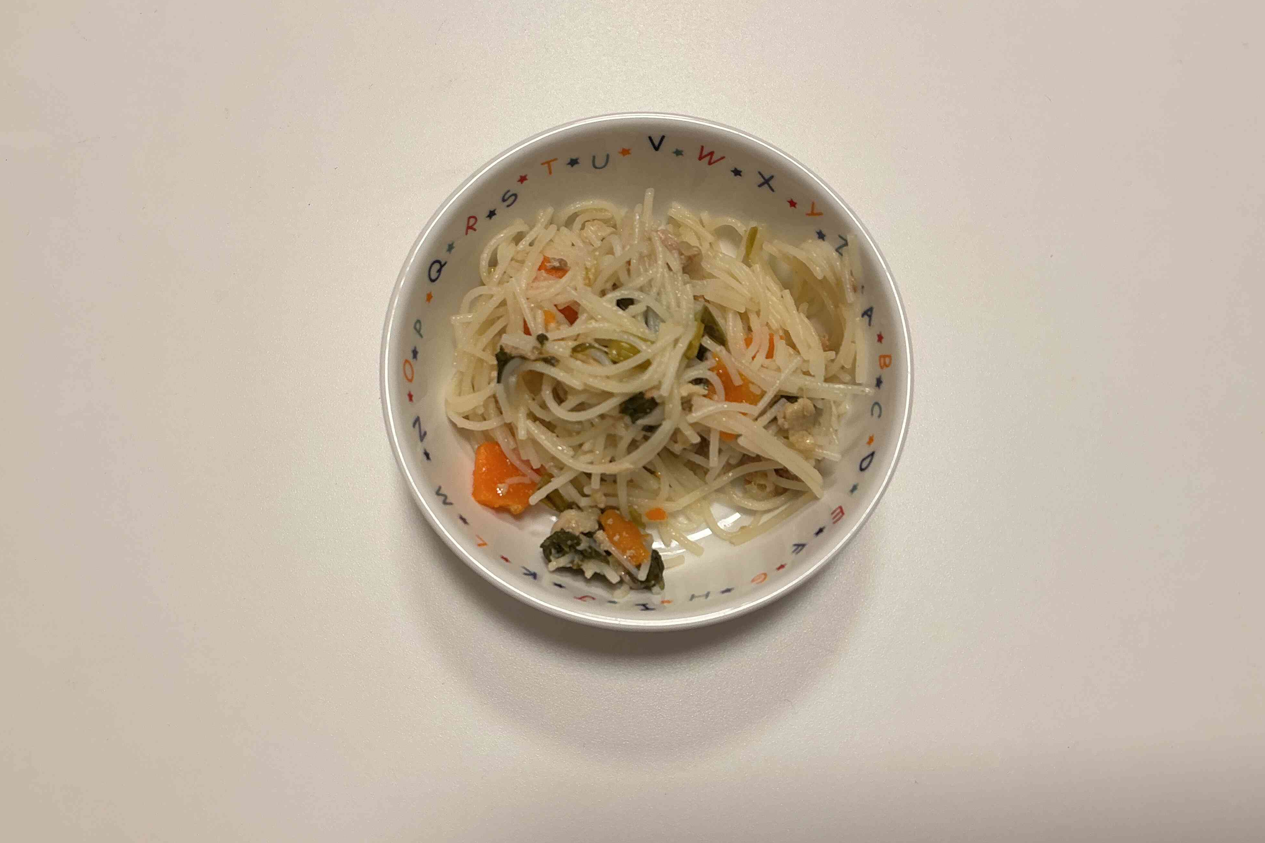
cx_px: 628
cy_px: 397
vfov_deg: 42.3
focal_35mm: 31
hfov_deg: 60.3
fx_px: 1089
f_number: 1.8
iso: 25
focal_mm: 3
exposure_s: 1/120
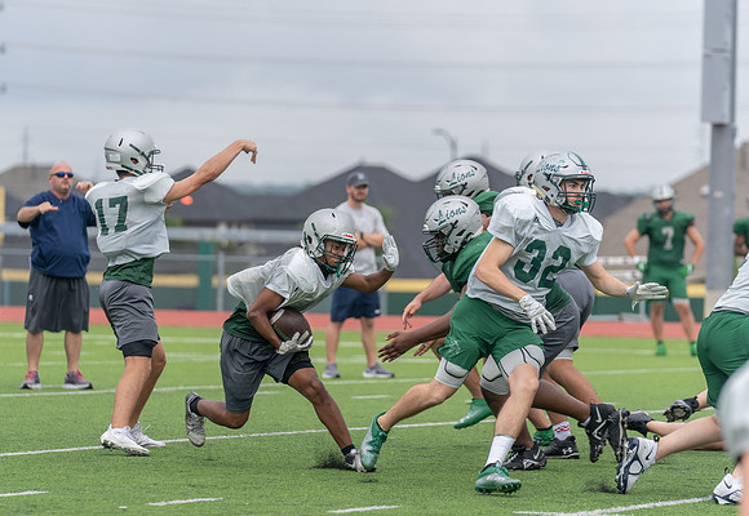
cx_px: 317
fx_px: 4802
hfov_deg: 8.9
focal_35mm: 228
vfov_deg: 6.2
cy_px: 288
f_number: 4
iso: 250
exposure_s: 1/1250
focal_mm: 200
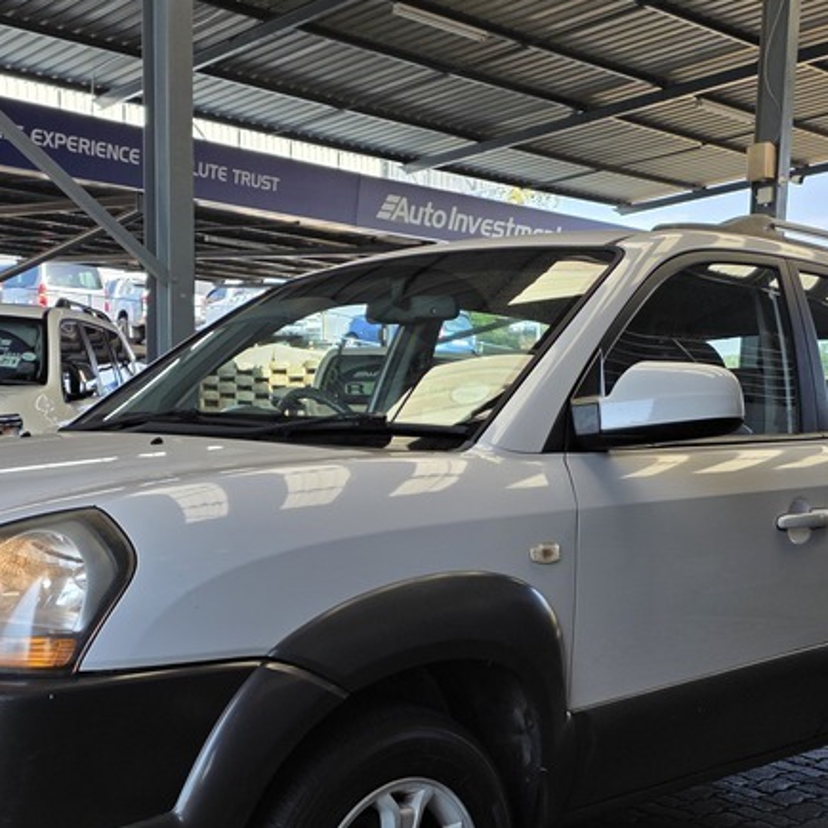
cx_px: 359
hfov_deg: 35.3
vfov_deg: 34.6
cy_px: 624
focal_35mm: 48
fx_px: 1299
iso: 25
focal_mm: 6.25
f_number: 1.7
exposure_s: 1/359
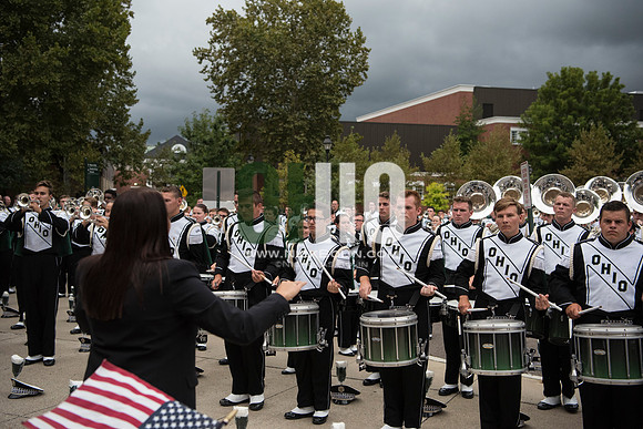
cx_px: 322
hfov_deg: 46.4
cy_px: 214
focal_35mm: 42
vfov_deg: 31.9
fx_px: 750
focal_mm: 42
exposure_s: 1/3200
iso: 1600
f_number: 3.5
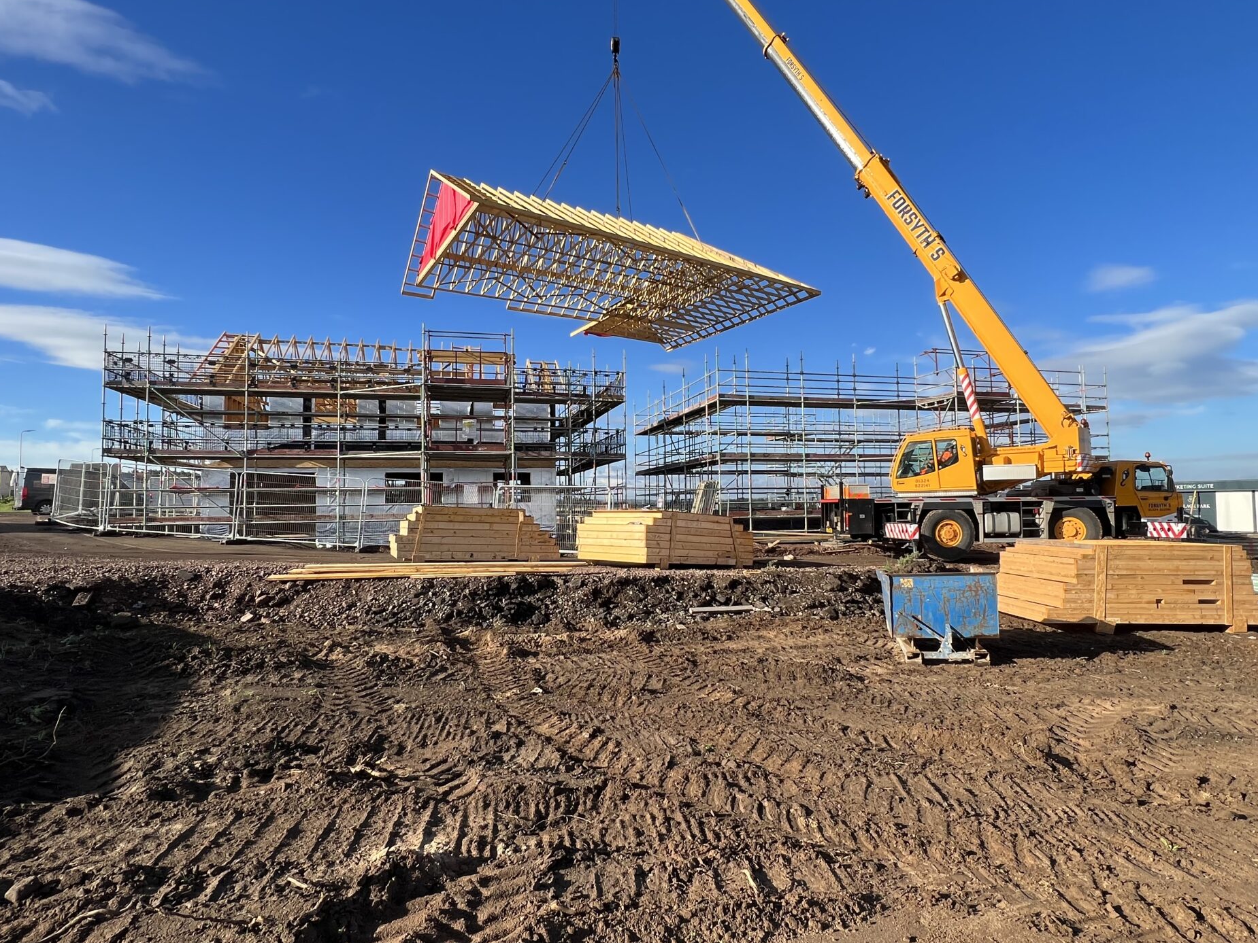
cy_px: 473
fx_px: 654
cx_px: 659
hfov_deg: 87.7
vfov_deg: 71.6
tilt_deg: +2.0
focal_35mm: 18
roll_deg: +0.5
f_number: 1.8
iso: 32
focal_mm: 1.57
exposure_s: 1/1263
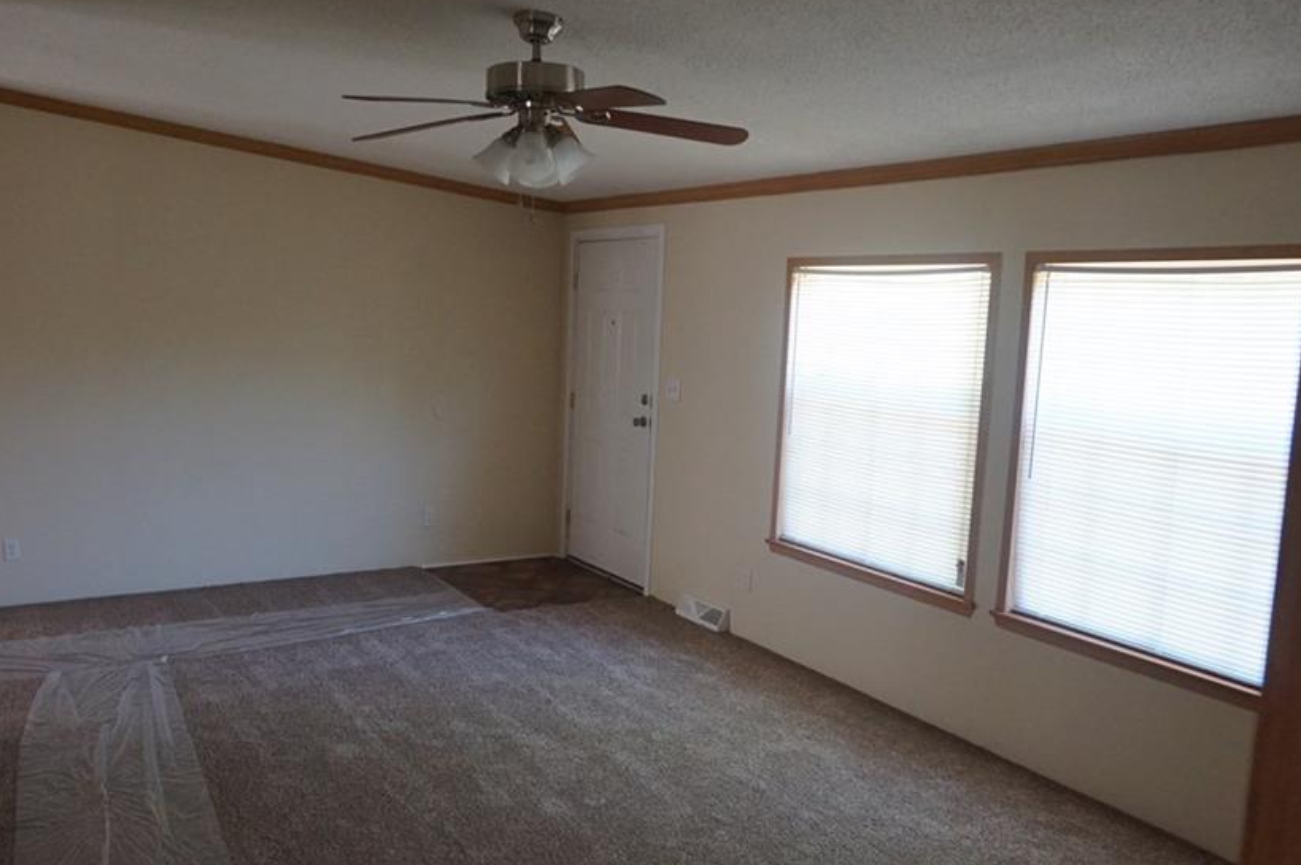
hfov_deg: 61.7
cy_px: 444
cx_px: 558
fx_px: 1083
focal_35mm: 30
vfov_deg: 43.6
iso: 1600
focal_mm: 16
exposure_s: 1/160
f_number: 4
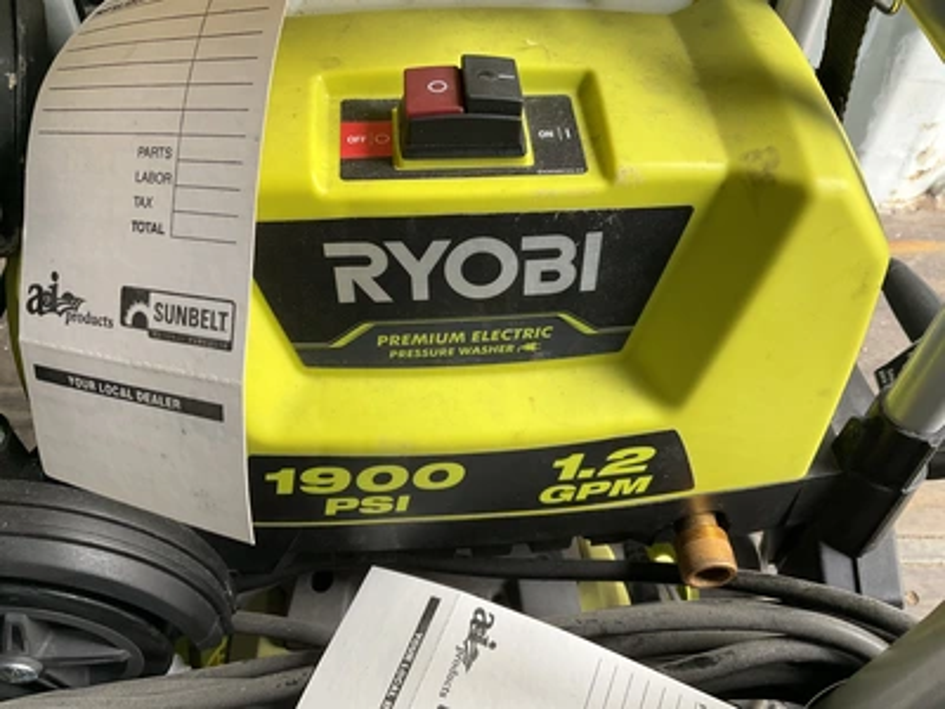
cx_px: 472
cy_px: 354
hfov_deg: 61.7
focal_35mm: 29
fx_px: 792
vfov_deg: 48.2
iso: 64
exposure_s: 1/122
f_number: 1.8
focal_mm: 3
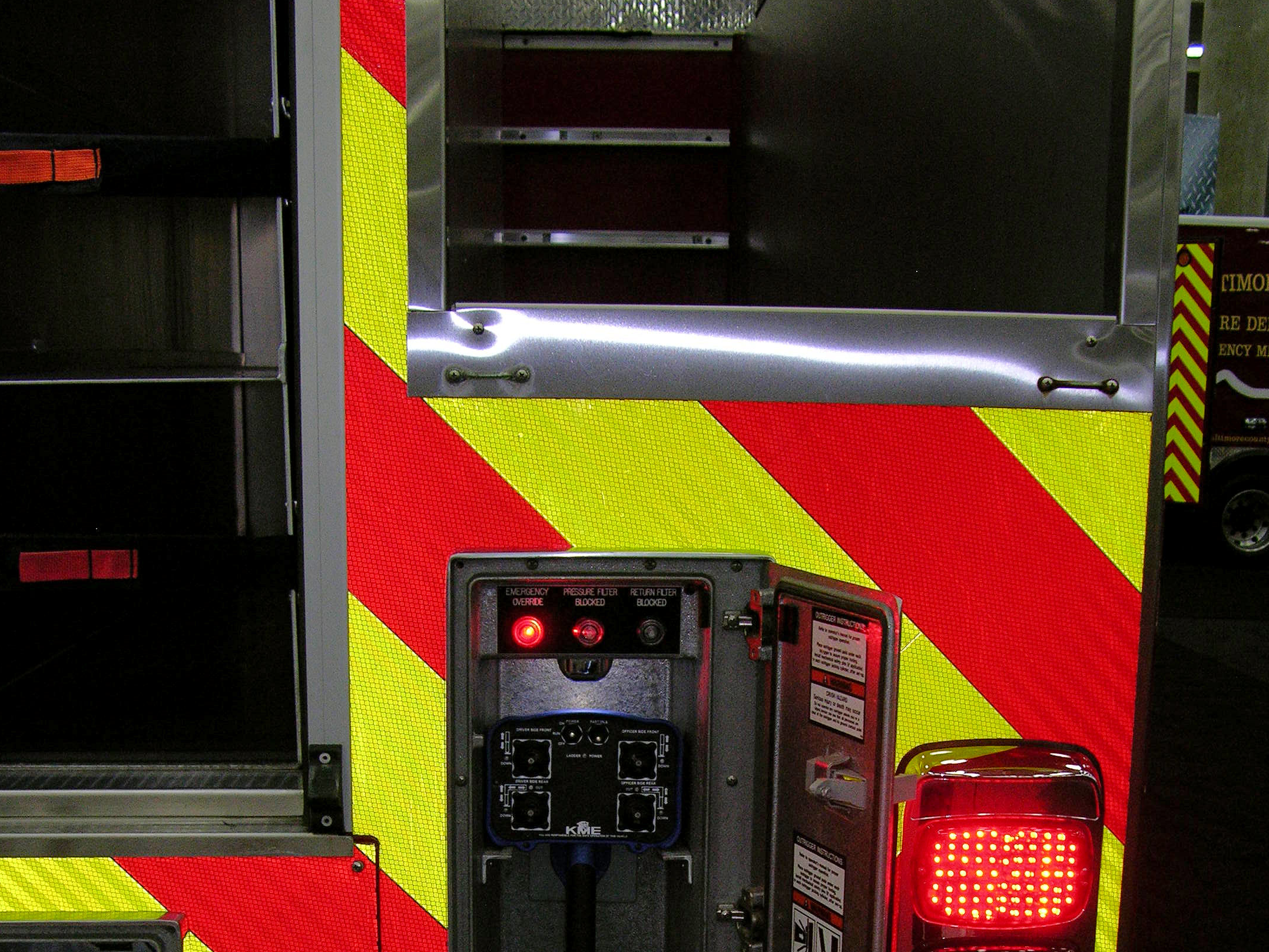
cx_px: 628
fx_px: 1943
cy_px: 871
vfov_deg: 26.5
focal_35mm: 53
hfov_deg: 36.2
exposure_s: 1/60.1
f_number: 2.8
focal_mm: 8.9
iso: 100
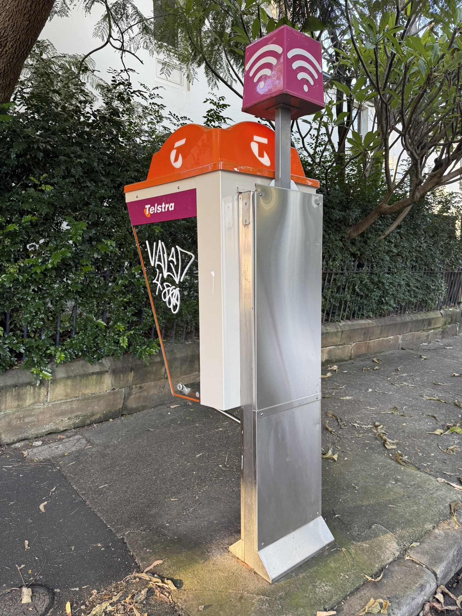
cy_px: 308
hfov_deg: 56.8
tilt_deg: -3.6
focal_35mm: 24
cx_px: 231
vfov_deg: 71.6
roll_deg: -0.7
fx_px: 427
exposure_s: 1/121
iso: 125
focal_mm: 6.76
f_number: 1.78
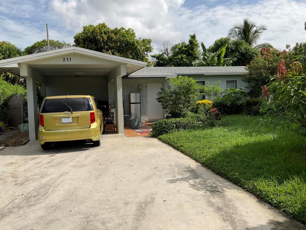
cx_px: 153
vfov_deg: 48.2
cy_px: 115
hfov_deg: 61.7
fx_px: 256
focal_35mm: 29
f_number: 1.8
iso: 16
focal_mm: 3
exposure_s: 1/2959
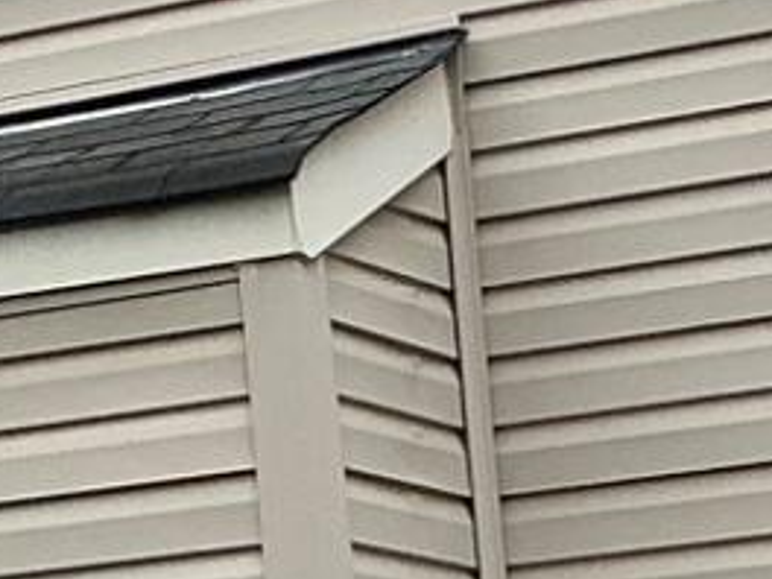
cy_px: 99
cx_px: -161
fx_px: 4839
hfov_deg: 9.0
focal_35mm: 217
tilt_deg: +12.6
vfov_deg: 6.8
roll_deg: +3.1
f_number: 1.8
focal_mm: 3
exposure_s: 1/375
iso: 25
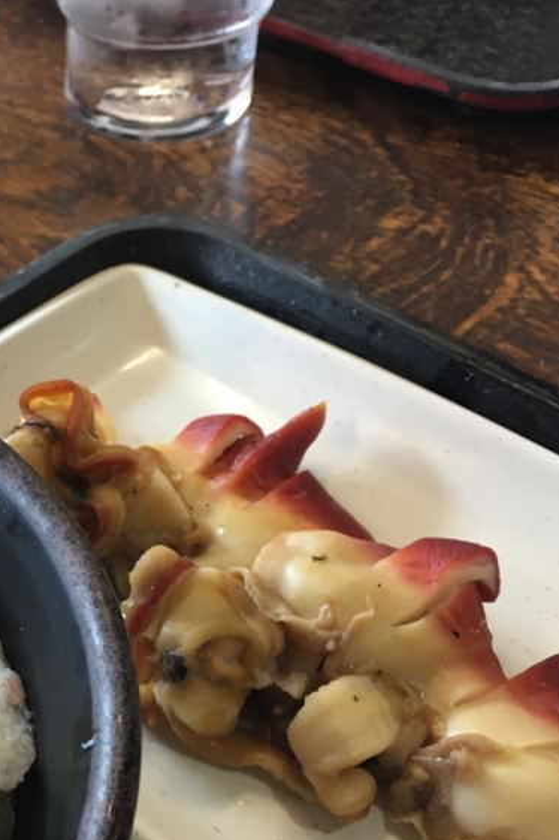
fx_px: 1283
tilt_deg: -45.1
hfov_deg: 22.9
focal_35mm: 55
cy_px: 525
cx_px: -76
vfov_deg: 36.1
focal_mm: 4.15
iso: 64
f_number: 2.2
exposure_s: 1/30
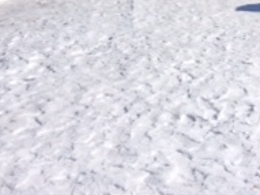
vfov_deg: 13.3
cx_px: 201
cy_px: -68
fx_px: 803
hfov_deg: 18.2
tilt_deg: -2.4
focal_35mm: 107
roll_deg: -0.5
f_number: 2.4
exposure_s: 1/4098
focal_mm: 3.3
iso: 32
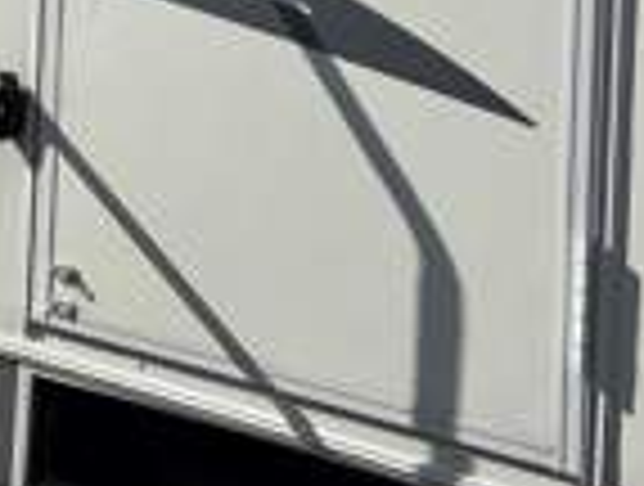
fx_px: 1623
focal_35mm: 87
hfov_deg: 20.2
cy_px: -220
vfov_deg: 15.8
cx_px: -230
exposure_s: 1/10309
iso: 50
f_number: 1.5
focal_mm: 5.7
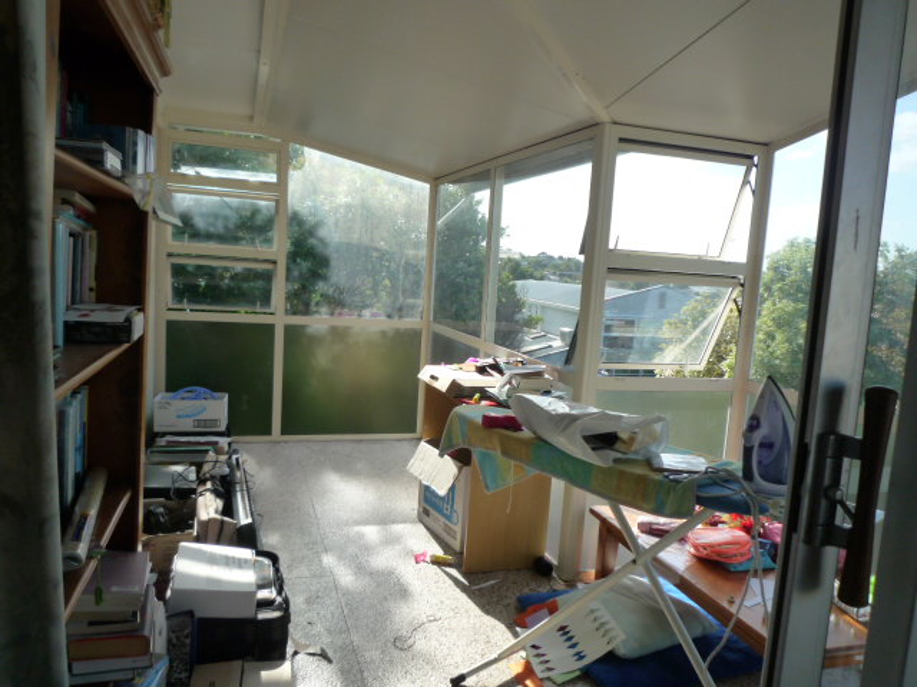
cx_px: 458
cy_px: 344
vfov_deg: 54.9
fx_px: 662
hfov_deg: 69.4
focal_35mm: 25
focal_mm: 4.4
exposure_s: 1/320
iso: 160
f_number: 2.8
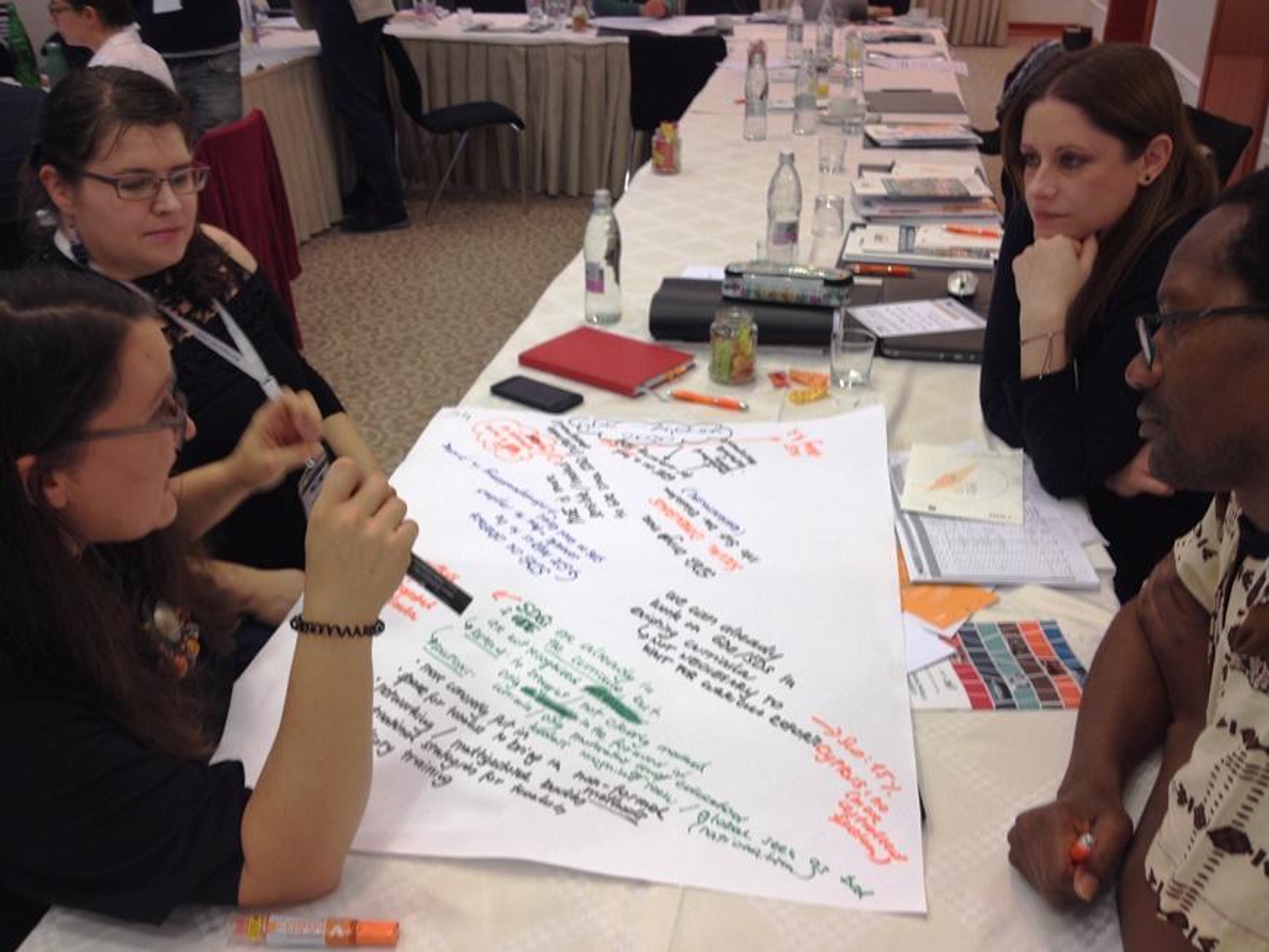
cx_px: 634
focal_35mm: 35
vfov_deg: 40.7
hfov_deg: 52.6
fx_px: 1283
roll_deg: -0.3
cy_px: 476
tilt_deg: -26.6
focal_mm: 4.28
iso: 50
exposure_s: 1/20
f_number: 2.4
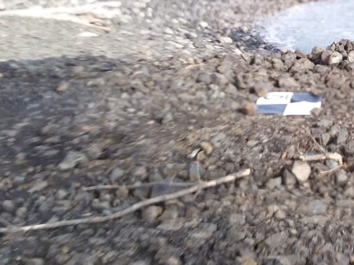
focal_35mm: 55
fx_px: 562
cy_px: 62
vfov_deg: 26.2
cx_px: 359
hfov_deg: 32.0
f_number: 1.9
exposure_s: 1/459
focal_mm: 2.91
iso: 50
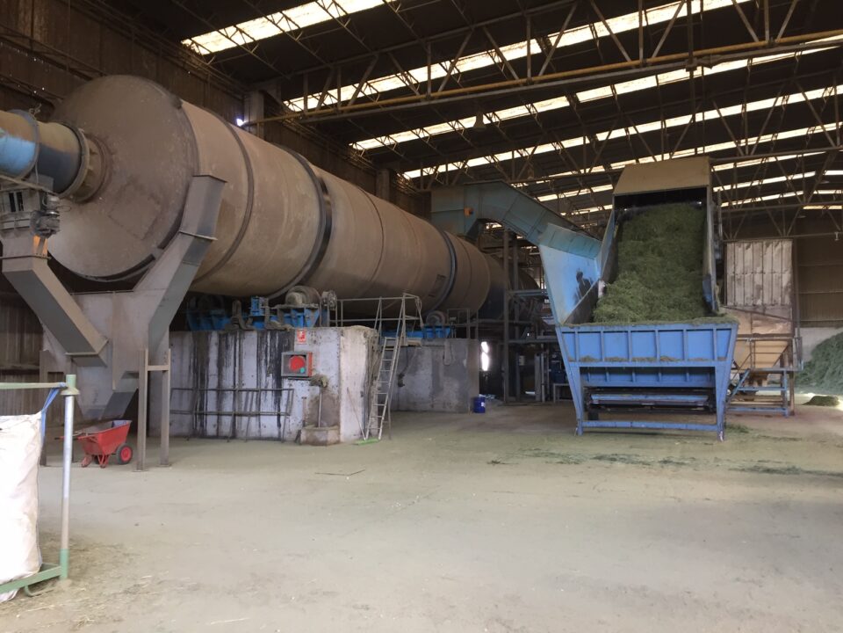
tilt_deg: +5.3
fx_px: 706
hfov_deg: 61.7
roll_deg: -0.4
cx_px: 422
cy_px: 316
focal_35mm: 29
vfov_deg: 48.2
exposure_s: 1/33
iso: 125
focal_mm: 4.15
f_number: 2.2
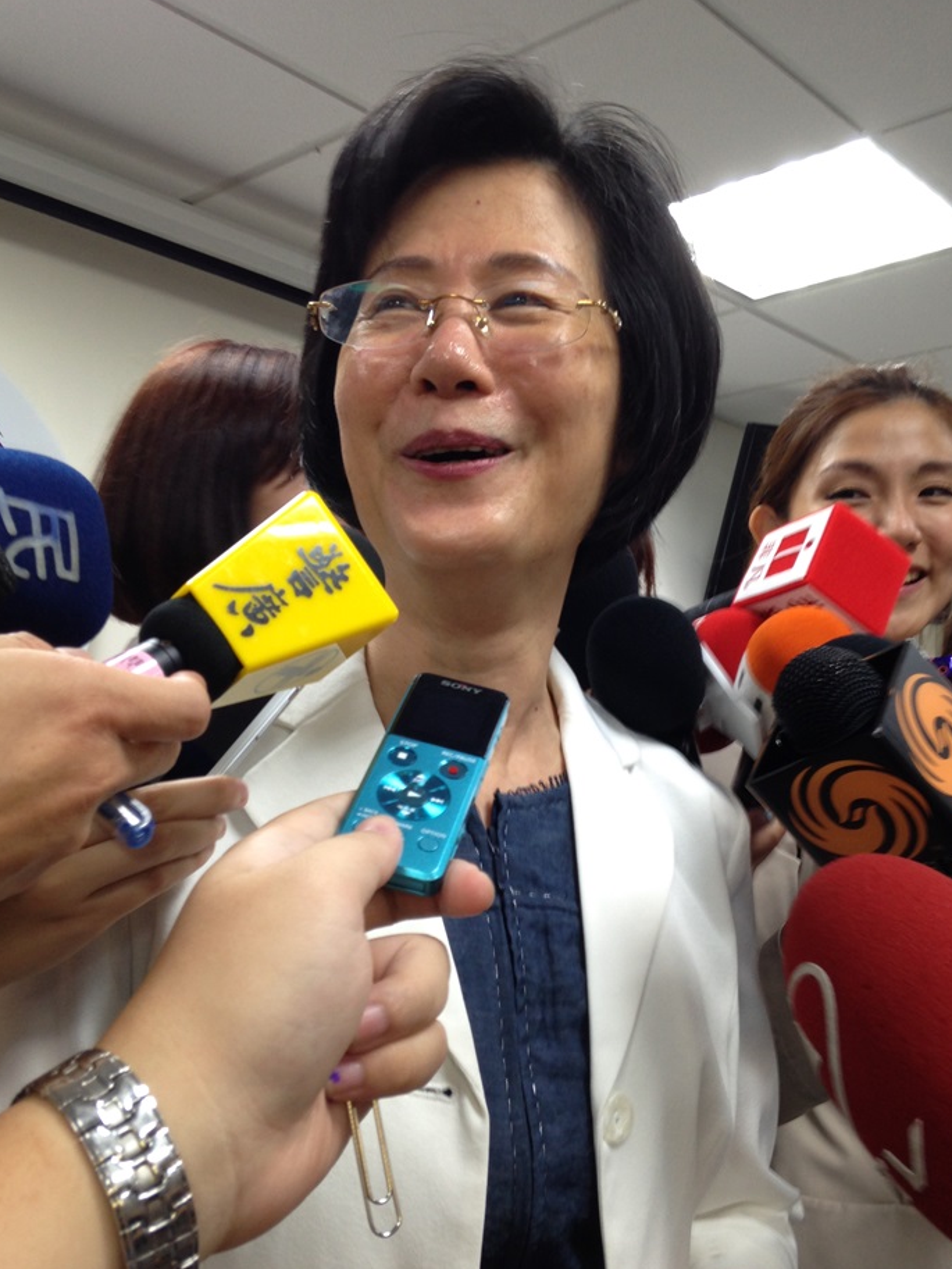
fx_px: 1356
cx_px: 504
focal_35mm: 37
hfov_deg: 38.7
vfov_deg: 50.1
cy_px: 685
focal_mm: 4.12
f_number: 2.4
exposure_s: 1/20
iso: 64
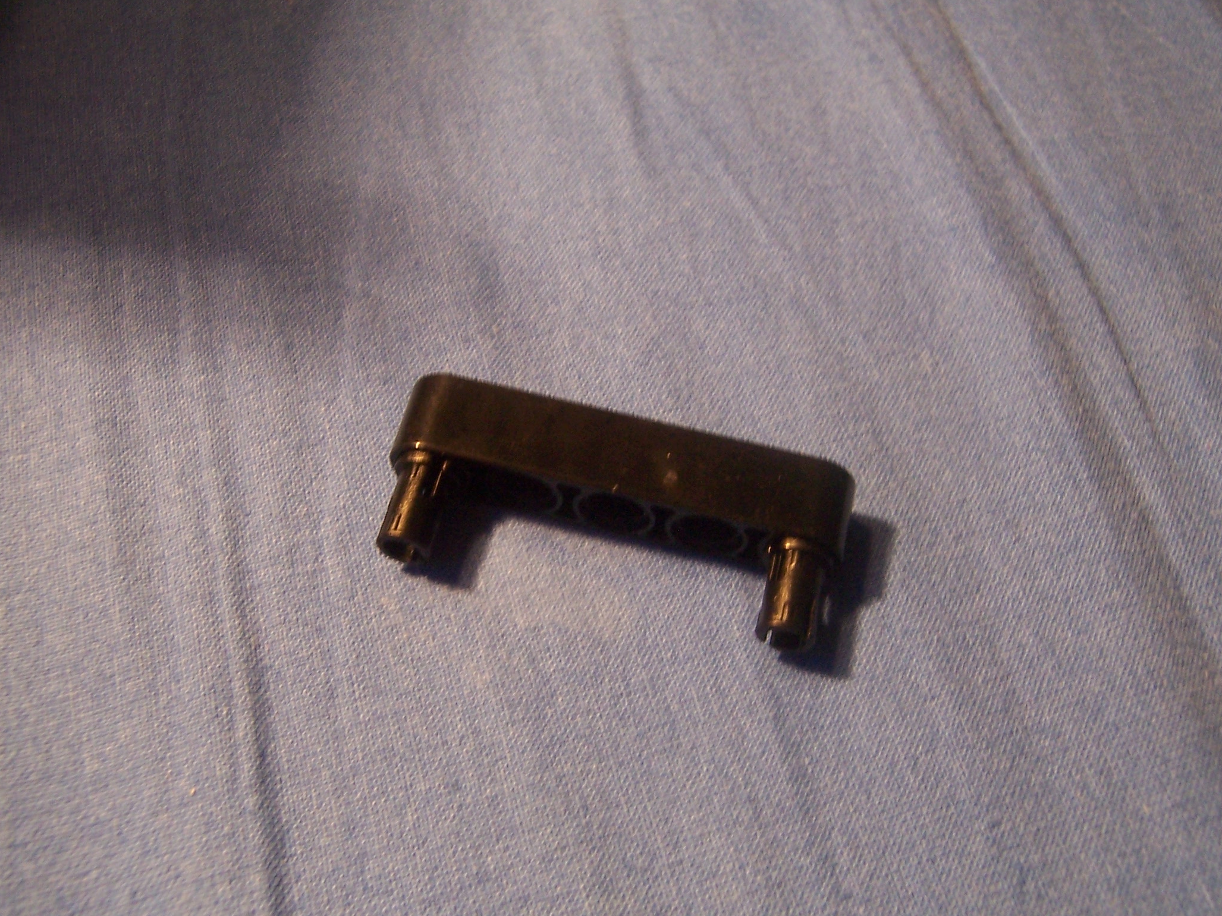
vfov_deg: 38.6
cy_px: 498
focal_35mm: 37
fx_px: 1306
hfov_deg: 50.1
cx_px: 582
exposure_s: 1/20
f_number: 3.4
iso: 140
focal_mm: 5.5
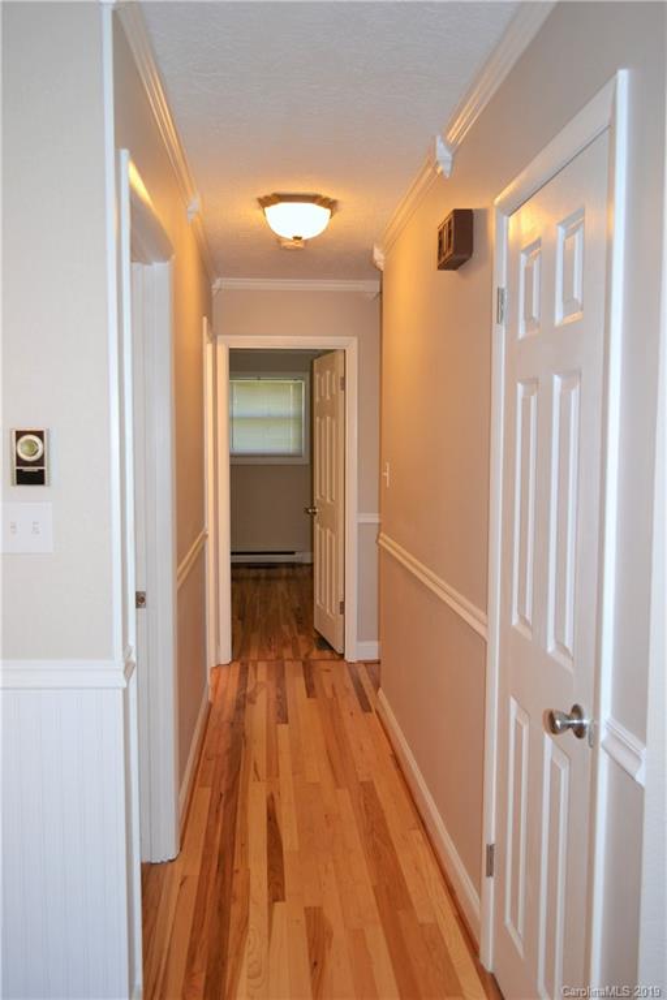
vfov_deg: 67.4
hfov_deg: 47.9
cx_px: 334
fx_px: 750
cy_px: 500
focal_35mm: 27
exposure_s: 1/100
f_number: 4
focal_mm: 18
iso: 400
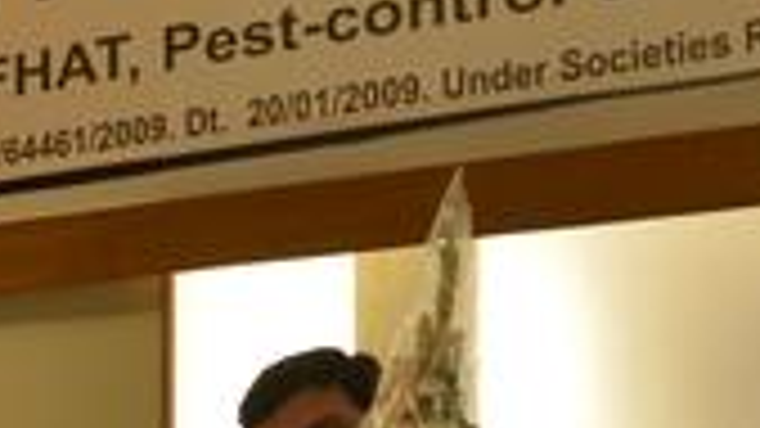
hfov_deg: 11.3
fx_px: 3808
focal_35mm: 189
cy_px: 412
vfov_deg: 6.4
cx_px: -54
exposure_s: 1/80
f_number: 5
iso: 800
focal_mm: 34
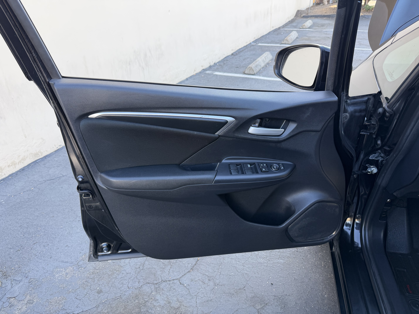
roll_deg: +3.1
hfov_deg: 71.6
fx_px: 291
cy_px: 157
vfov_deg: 56.8
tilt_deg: -28.6
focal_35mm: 24
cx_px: 210
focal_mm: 6.76
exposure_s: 1/177
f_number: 1.78
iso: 100
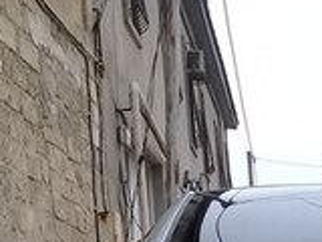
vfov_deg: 10.9
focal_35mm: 128
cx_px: 308
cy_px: 412
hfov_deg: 15.2
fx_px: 1191
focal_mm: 3.3
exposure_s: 1/799
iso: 50
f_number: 2.2
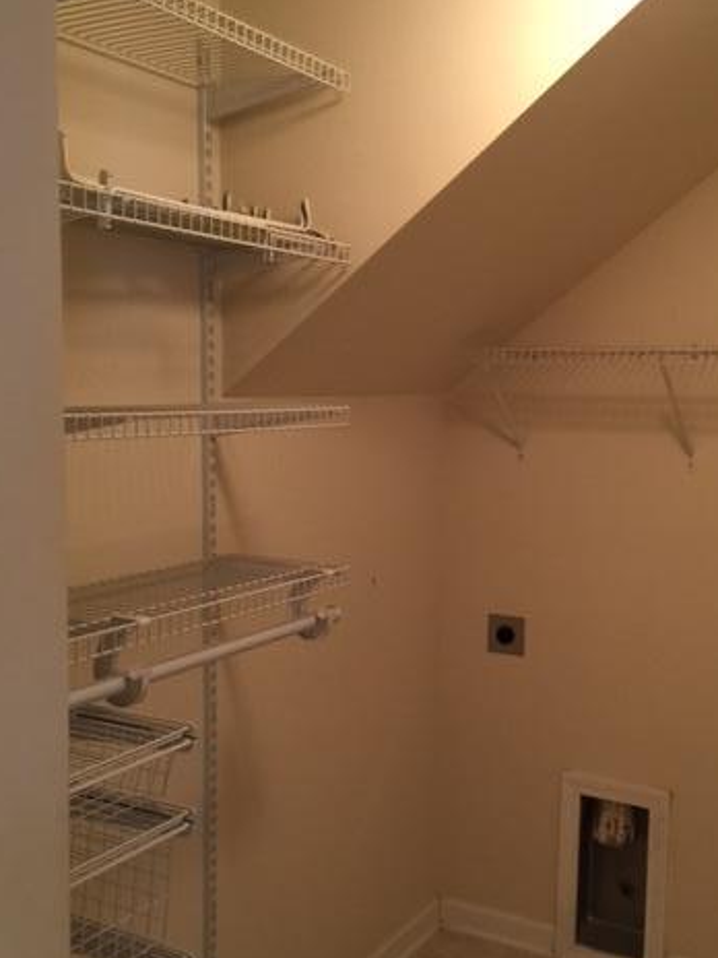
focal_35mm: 40
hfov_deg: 35.9
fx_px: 1106
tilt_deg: -7.1
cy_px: 520
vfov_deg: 46.7
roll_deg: -1.6
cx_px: 417
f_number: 2.2
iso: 100
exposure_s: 1/10
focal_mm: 4.15
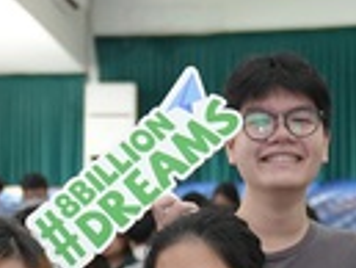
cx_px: 251
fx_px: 1863
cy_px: 363
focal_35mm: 181
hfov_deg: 10.9
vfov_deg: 8.1
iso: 3200
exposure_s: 1/200
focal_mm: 38
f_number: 2.8
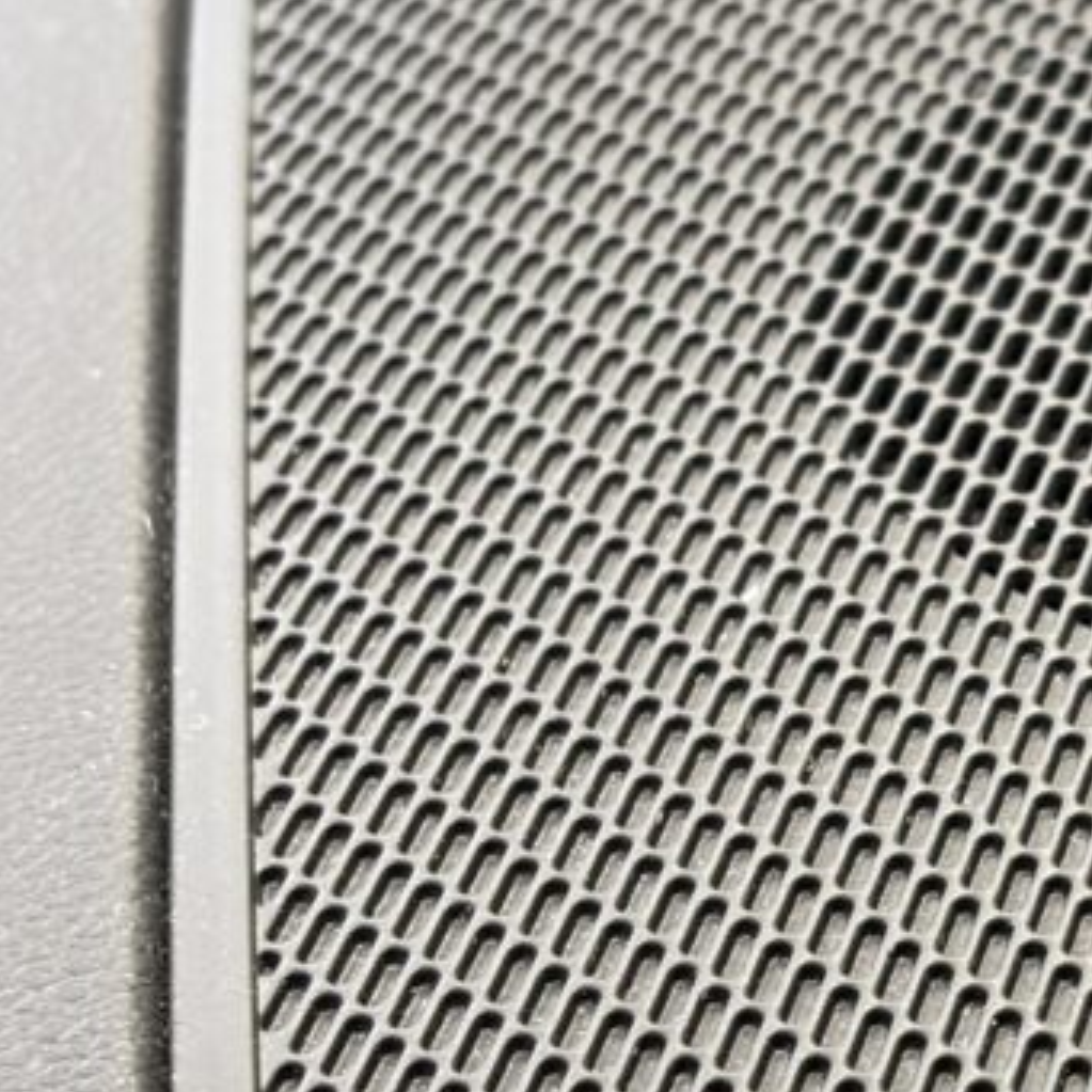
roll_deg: -1.2
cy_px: 612
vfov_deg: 12.6
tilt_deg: -29.4
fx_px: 4925
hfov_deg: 12.2
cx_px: 1508
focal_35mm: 138
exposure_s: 1/33
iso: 125
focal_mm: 5.96
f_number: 1.6
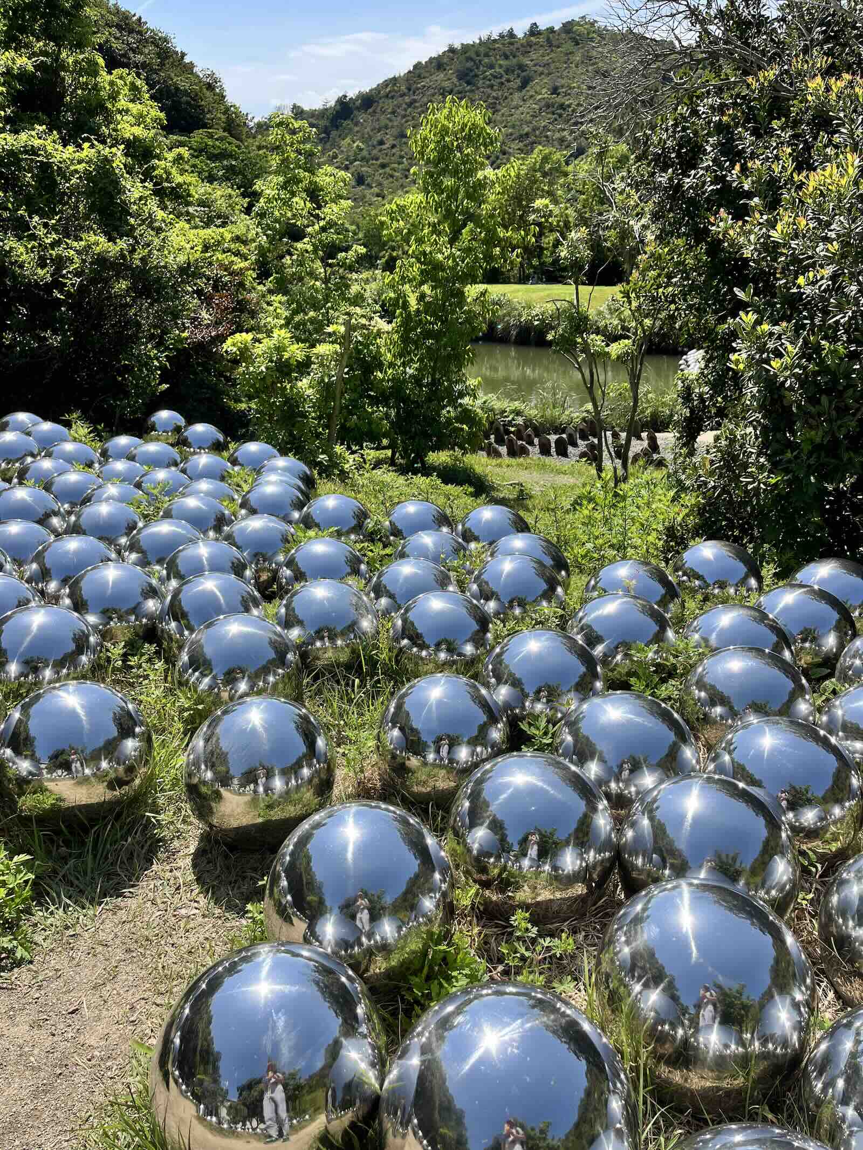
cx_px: 432
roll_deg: +1.3
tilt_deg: -22.3
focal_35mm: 26
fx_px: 864
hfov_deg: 53.1
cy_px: 575
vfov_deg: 67.3
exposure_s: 1/3311
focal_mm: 5.1
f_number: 1.6
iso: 50
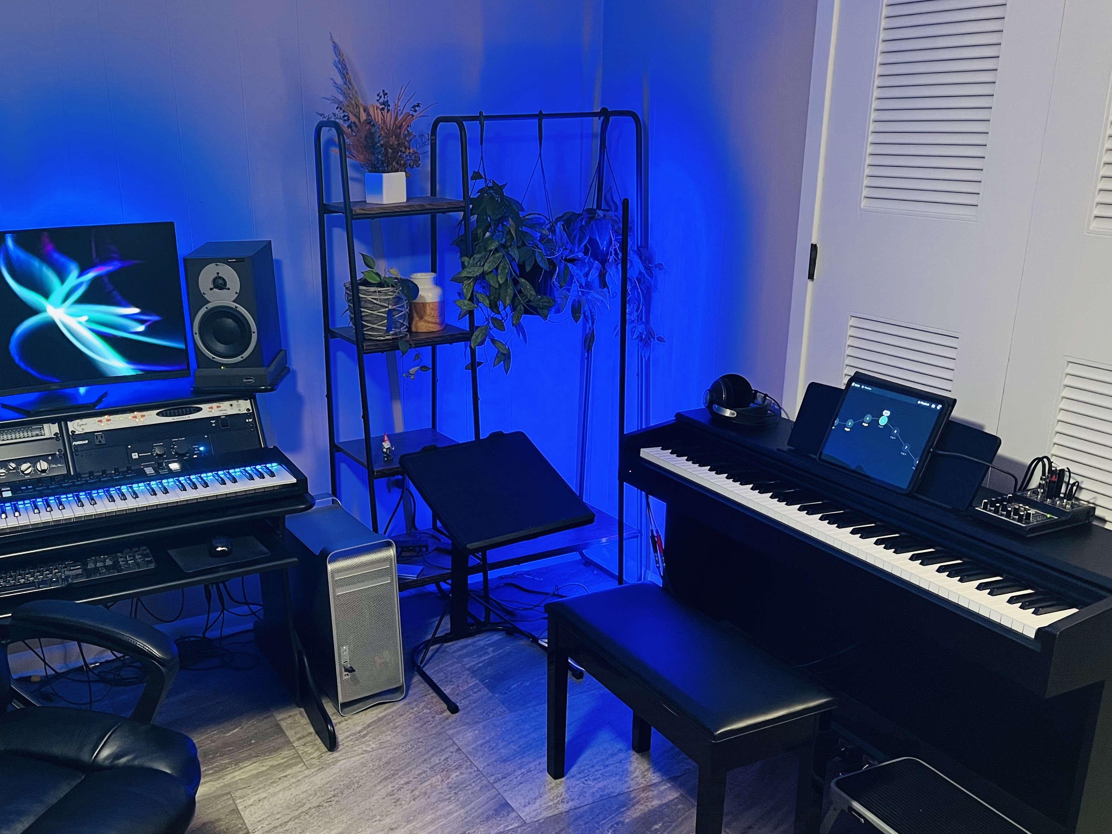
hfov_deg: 53.5
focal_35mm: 34
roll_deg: +1.6
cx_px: 431
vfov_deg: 41.6
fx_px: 1092
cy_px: 508
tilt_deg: -19.6
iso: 500
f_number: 1.5
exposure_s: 1/40
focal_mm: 5.7
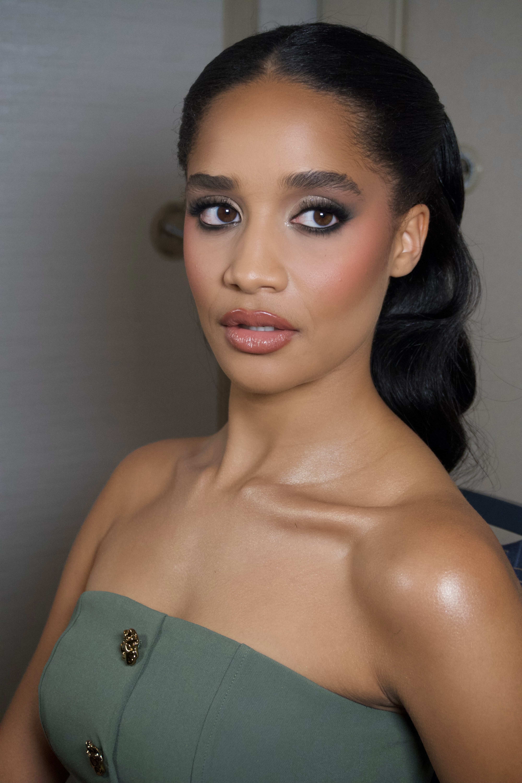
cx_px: 261
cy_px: 392
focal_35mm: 56
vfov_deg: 35.9
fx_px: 1207
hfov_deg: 24.4
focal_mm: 37
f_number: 5.6
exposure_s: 1/160
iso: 2000
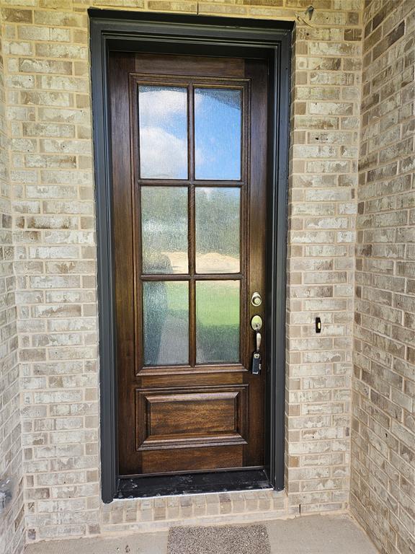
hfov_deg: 58.9
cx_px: 208
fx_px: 368
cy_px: 277
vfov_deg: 73.9
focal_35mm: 23
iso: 25
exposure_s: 1/151
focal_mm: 5.4
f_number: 1.8
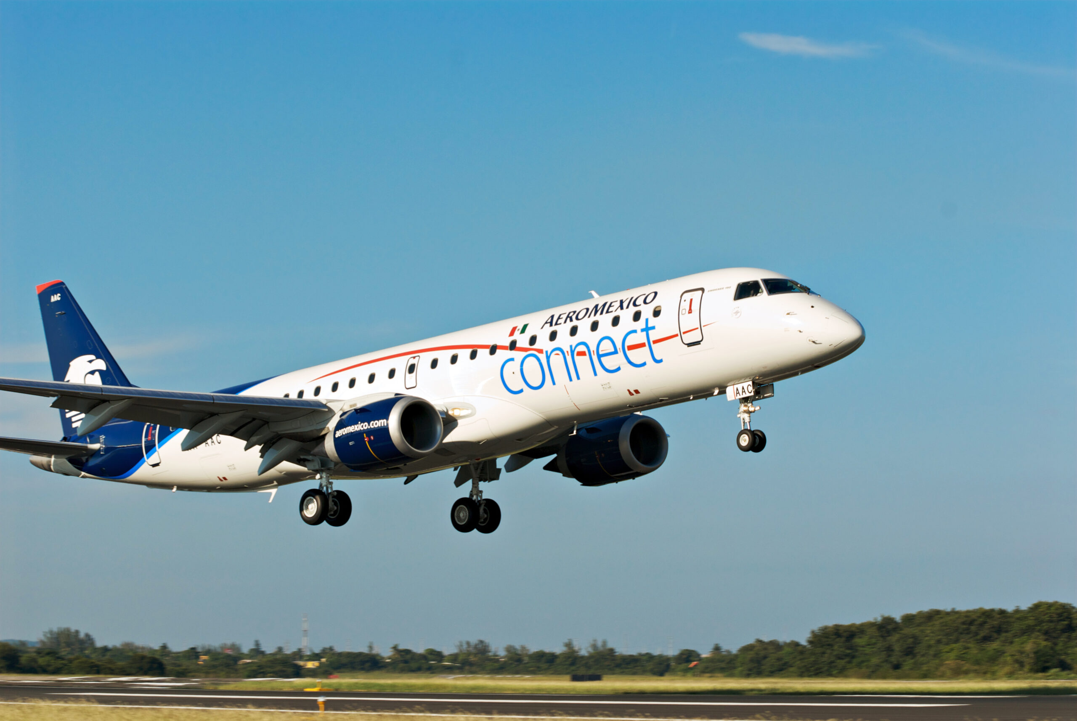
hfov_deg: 19.4
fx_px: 3145
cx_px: 538
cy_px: 360
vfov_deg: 13.1
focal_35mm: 105
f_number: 8
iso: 200
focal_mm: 70
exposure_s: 1/500
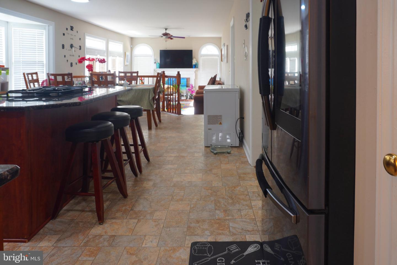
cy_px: 132
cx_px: 198
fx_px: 265
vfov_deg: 53.1
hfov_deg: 73.7
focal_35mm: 24
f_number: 7.1
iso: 100
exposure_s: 1/4
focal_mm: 16
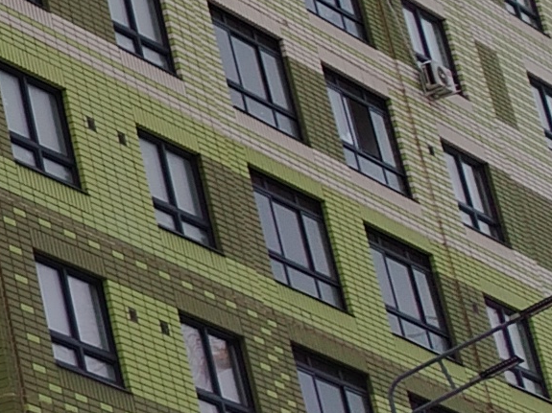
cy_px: -92
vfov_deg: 8.8
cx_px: -994
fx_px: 2662
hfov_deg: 9.7
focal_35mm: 167
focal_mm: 5.25
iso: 100
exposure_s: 1/144
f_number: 1.75
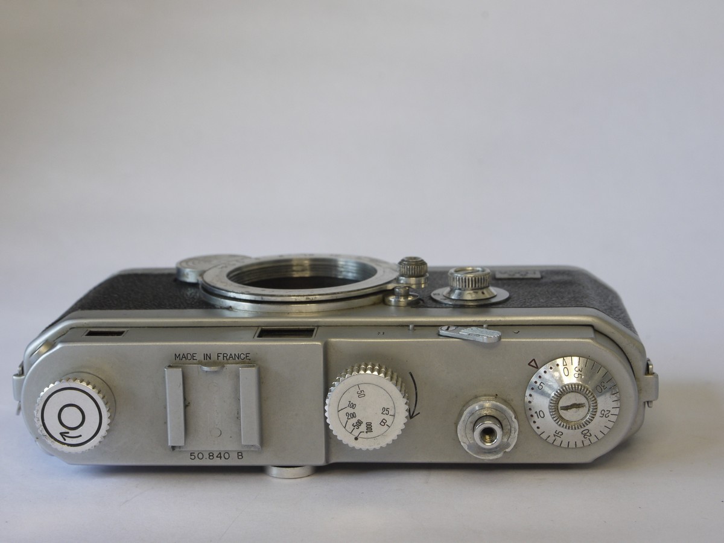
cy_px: 272
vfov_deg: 21.6
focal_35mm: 68
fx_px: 1422
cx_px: 362
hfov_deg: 28.6
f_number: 9
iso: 400
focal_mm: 34
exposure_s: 1/13
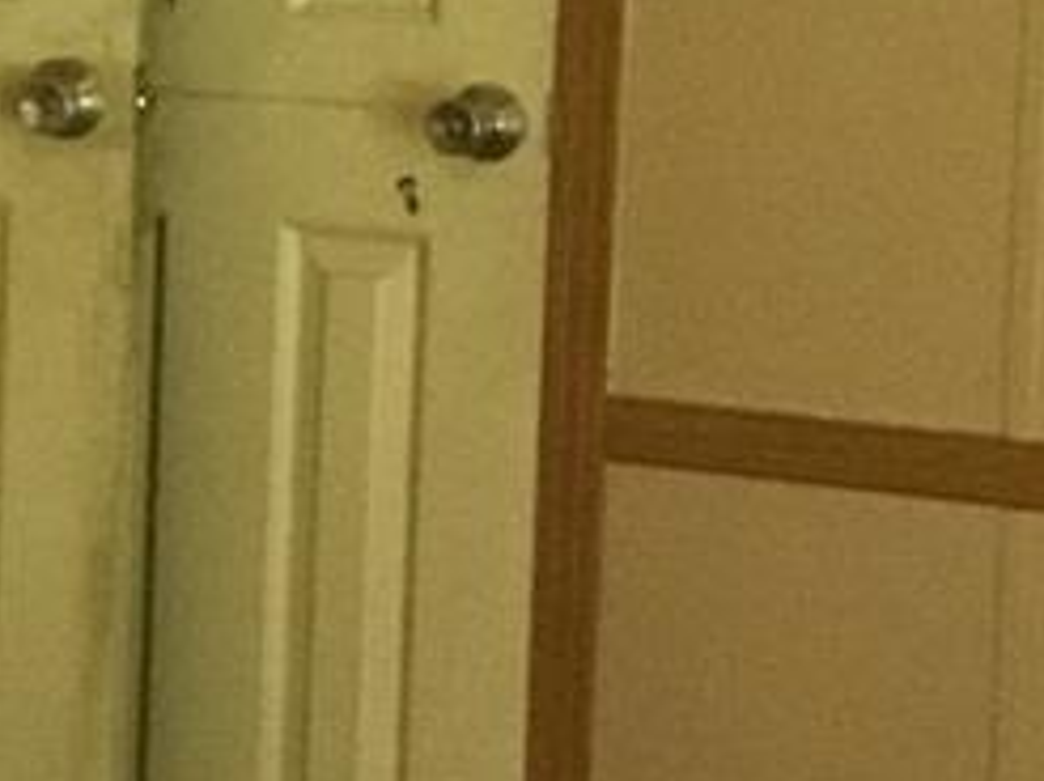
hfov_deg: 9.6
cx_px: -1167
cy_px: 293
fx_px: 5695
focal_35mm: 189
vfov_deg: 7.8
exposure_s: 1/30
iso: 200
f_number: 2.4
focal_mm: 3.3
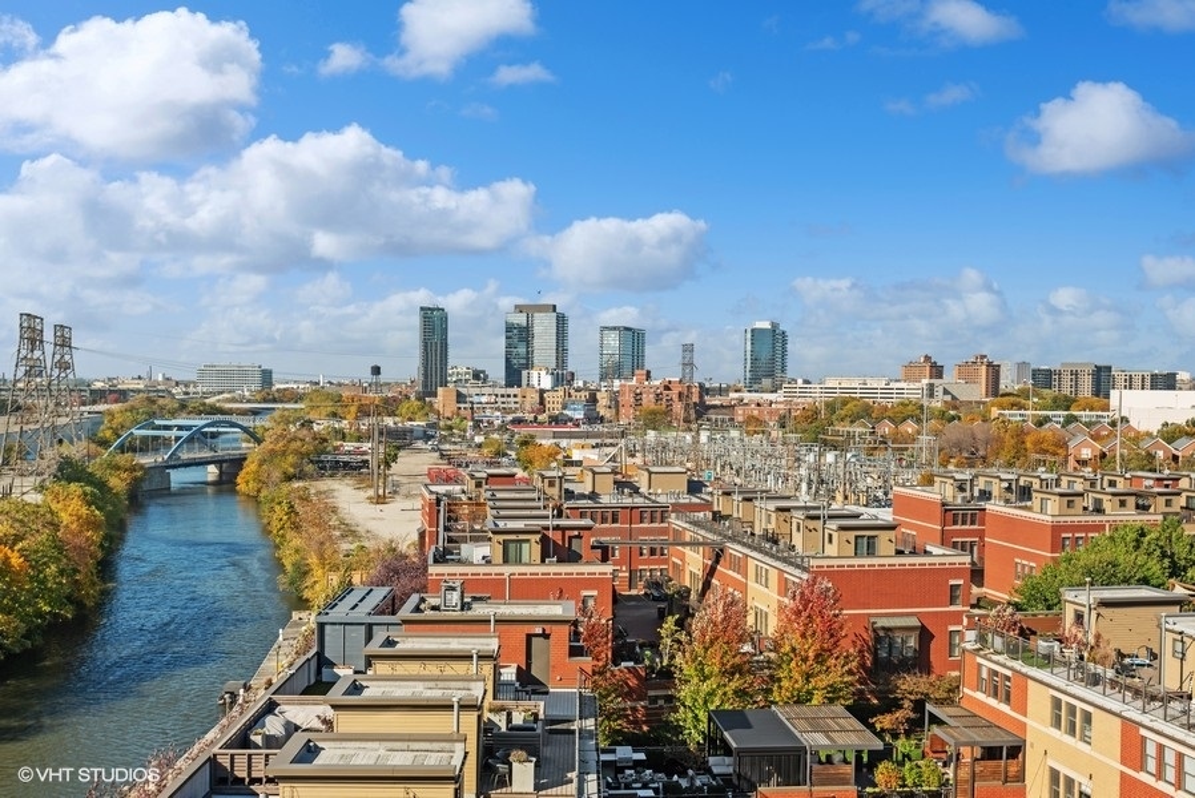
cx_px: 598
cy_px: 399
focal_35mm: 35
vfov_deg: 37.9
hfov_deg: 54.4
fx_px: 1163
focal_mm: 35
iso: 100
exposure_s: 1/320
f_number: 8
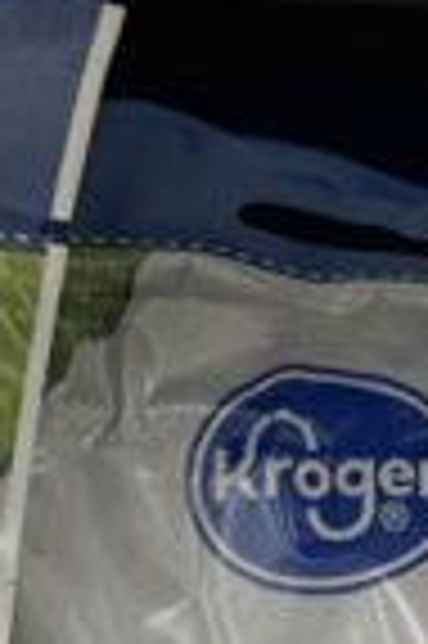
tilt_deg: -22.3
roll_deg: -1.7
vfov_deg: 9.1
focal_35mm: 179
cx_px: -297
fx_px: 3200
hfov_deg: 7.5
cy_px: 1955
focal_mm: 6.86
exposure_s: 1/64
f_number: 1.78
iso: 64
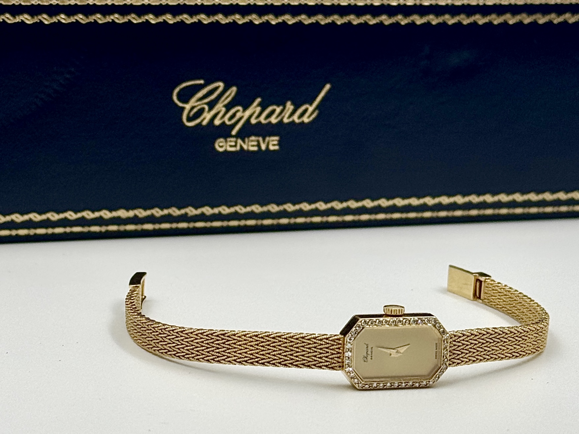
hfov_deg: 39.7
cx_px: 290
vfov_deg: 30.3
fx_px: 803
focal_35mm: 48
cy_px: 217
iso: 64
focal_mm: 6.76
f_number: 1.78
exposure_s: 1/572
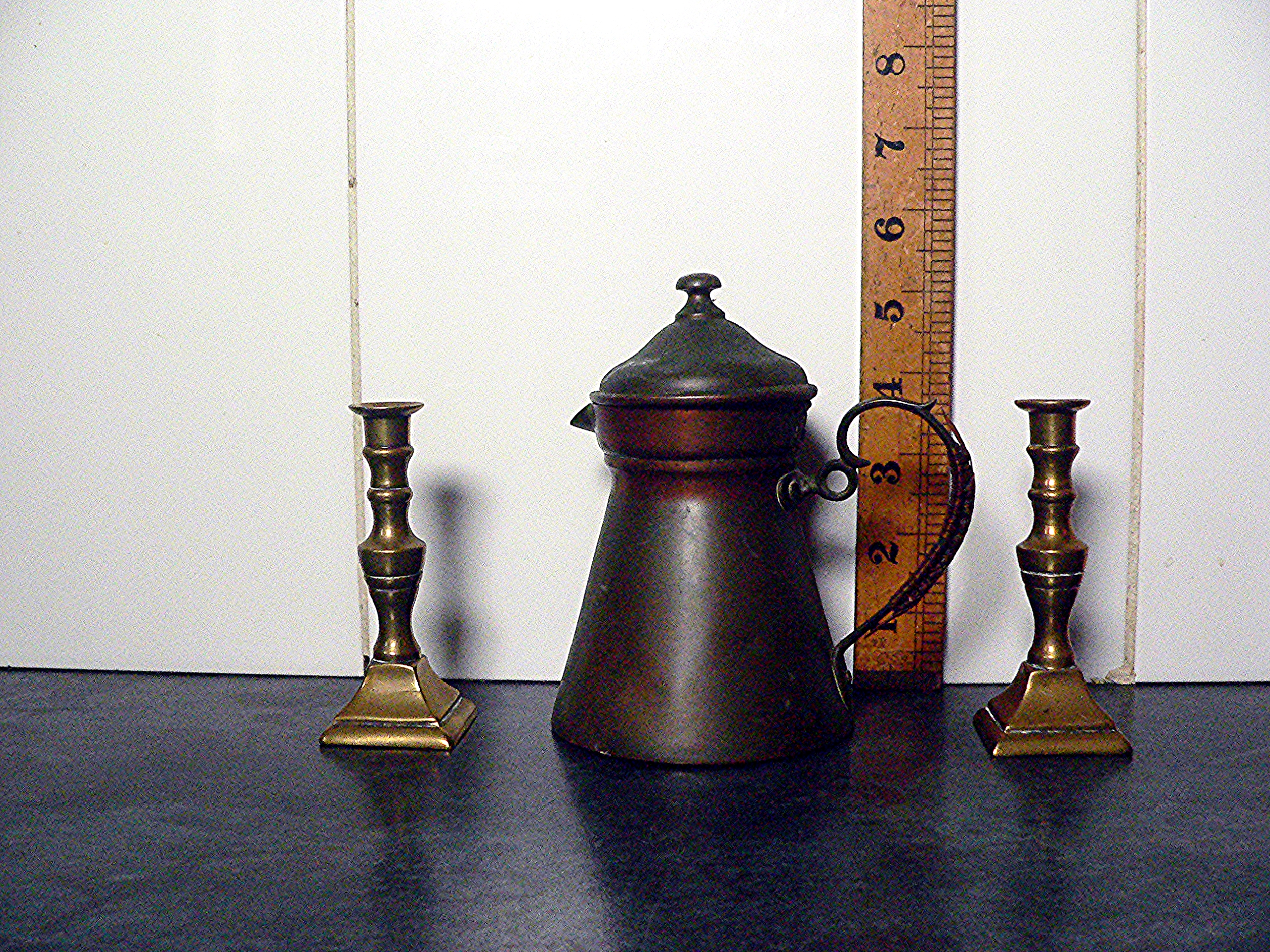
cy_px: 476
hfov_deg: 51.4
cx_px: 635
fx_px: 1321
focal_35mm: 36
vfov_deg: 39.7
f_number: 2.8
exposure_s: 1/80
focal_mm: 6
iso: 400
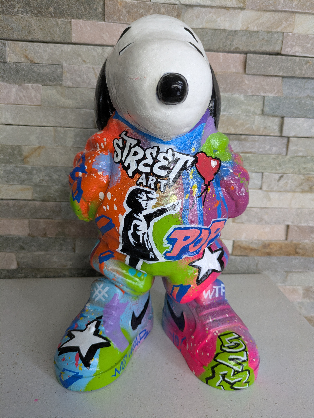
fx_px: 302
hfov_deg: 54.9
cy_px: 209
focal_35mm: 25
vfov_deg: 69.4
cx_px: 157
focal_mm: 5.43
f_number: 1.89
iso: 111
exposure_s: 1/100
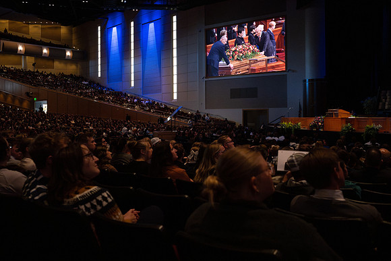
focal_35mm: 37
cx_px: 171
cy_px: 117
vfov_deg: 36.2
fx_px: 398
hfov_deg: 52.1
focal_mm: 30
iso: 2000
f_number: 4
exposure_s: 1/50
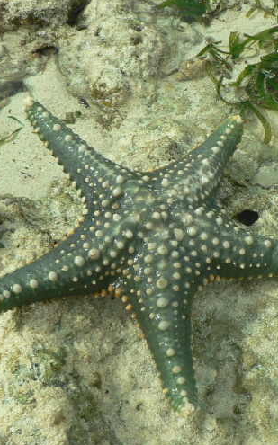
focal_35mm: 45
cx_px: 164
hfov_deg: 28.5
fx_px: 546
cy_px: 245
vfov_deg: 44.3
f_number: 4.5
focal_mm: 6
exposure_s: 1/400
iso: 64
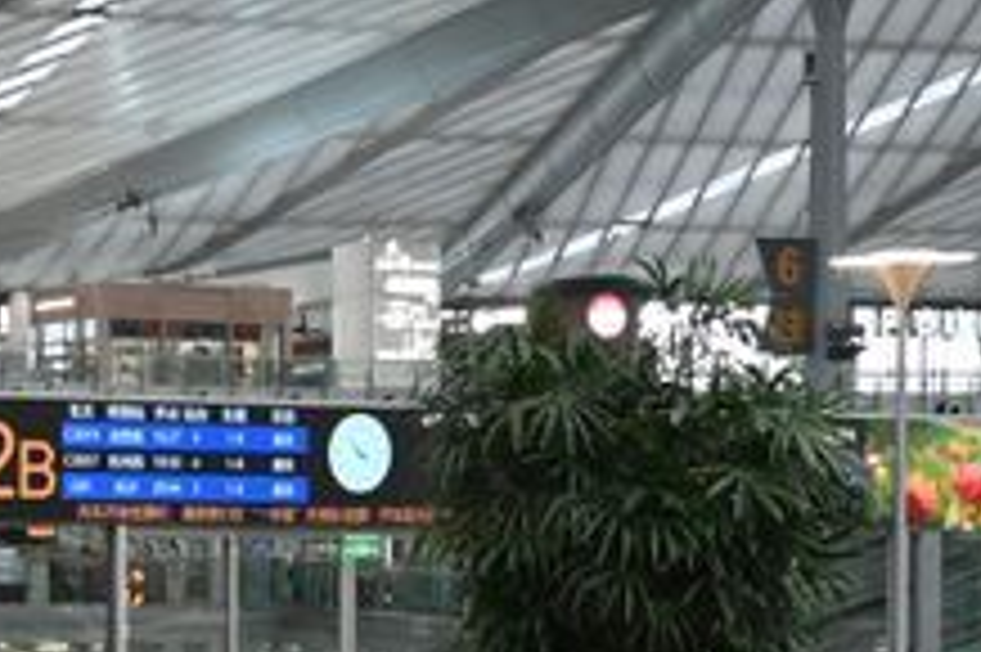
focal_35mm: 141
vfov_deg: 9.5
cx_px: -504
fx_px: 3839
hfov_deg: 13.7
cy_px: 843
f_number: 6.3
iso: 1600
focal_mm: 30
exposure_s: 1/200
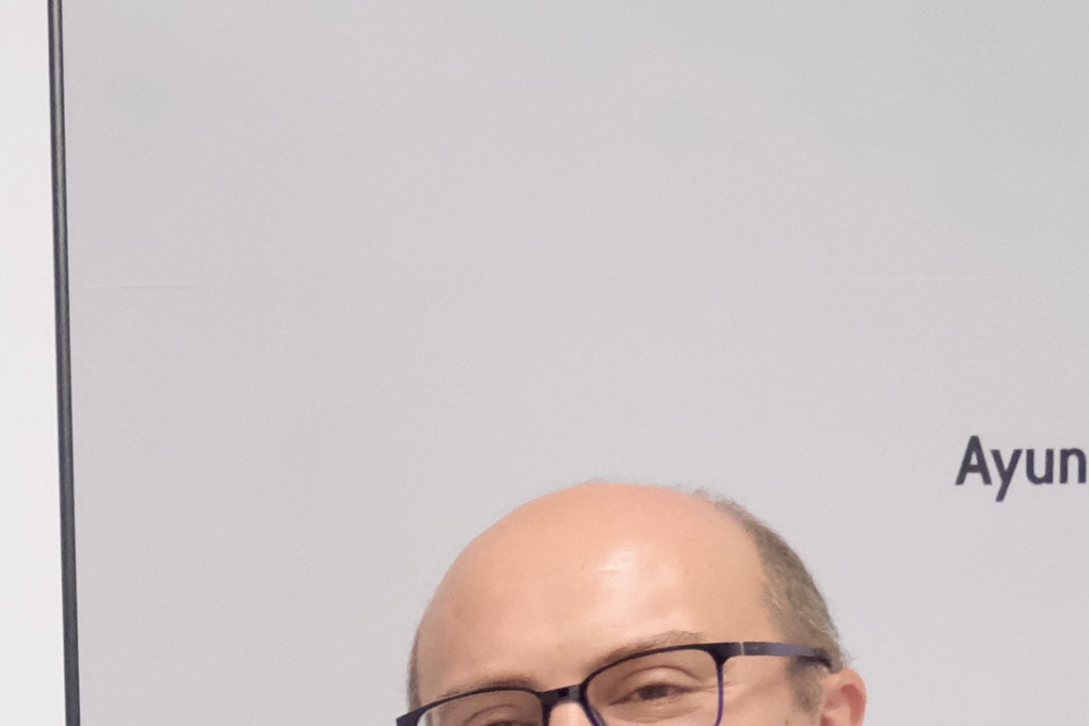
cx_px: -1346
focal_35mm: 178
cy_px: 1602
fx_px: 5383
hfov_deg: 10.3
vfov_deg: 7.3
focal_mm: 22.3
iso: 5000
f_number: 4
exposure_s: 1/320
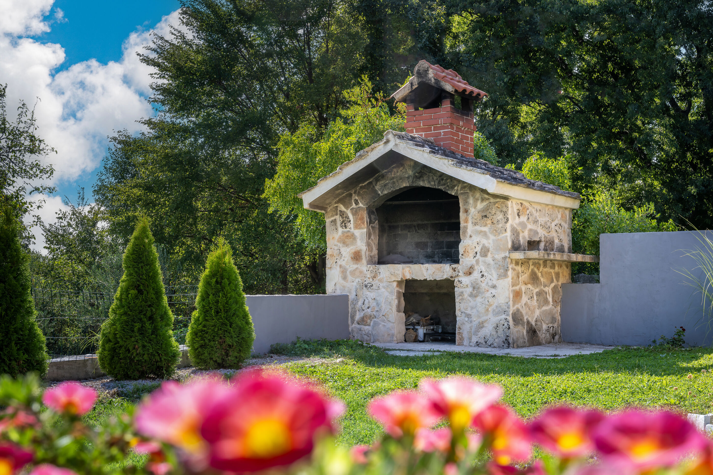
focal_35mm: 43
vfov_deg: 31.2
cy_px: 238
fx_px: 852
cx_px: 356
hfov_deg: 45.4
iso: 200
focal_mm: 43
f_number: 11
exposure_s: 1/100
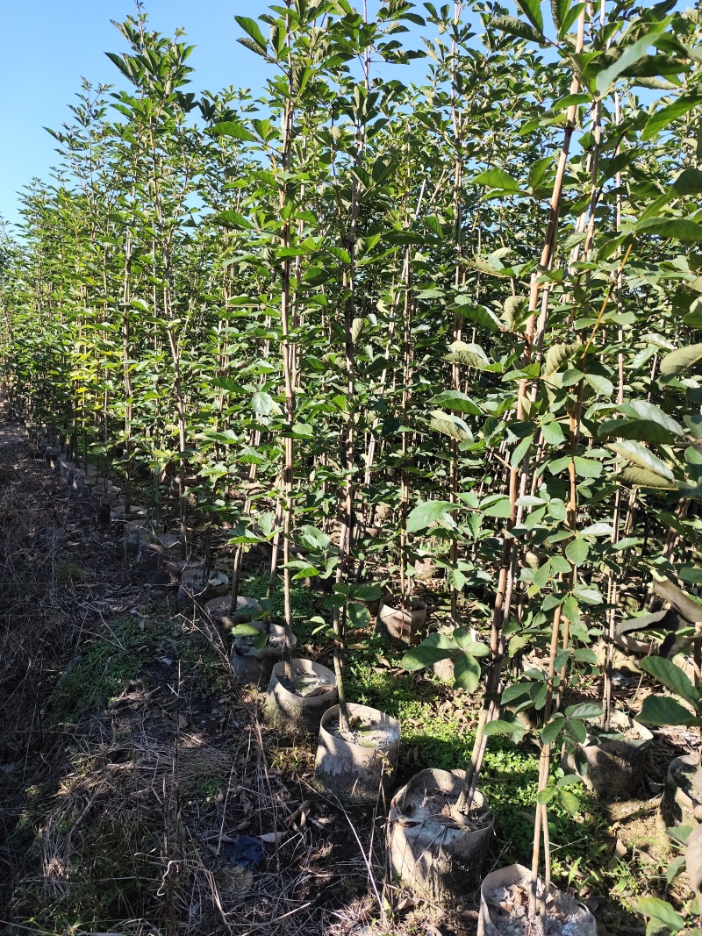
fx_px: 622
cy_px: 468
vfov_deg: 73.9
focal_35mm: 23
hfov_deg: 58.9
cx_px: 351
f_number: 1.65
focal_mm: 6.19
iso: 50
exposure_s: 1/423
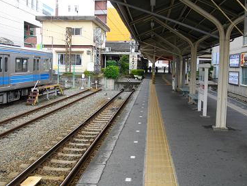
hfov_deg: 43.8
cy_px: 87
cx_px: 125
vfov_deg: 33.6
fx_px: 307
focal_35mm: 43
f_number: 3.2
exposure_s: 1/250
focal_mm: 7.1
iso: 100
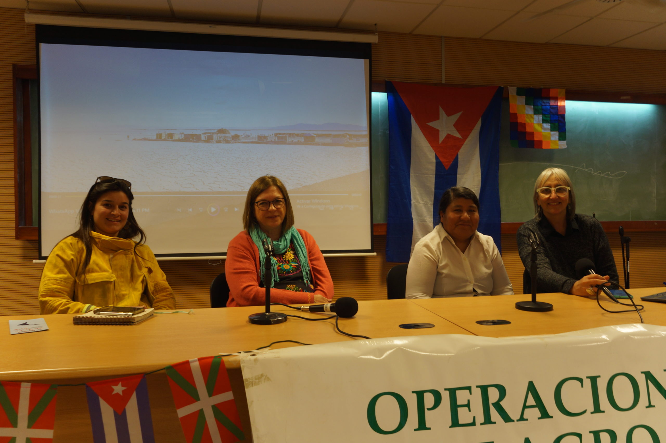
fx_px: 499
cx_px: 333
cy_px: 222
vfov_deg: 47.9
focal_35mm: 27
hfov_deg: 67.4
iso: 200
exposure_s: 1/13
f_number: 4.5
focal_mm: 18
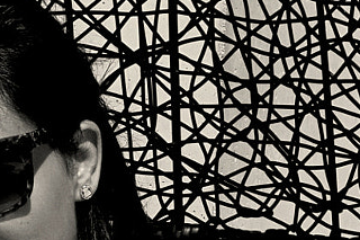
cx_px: 34
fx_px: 3898
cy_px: 350
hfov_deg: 5.3
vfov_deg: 3.5
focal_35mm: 390
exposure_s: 1/250
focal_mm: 52
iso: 250
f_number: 16
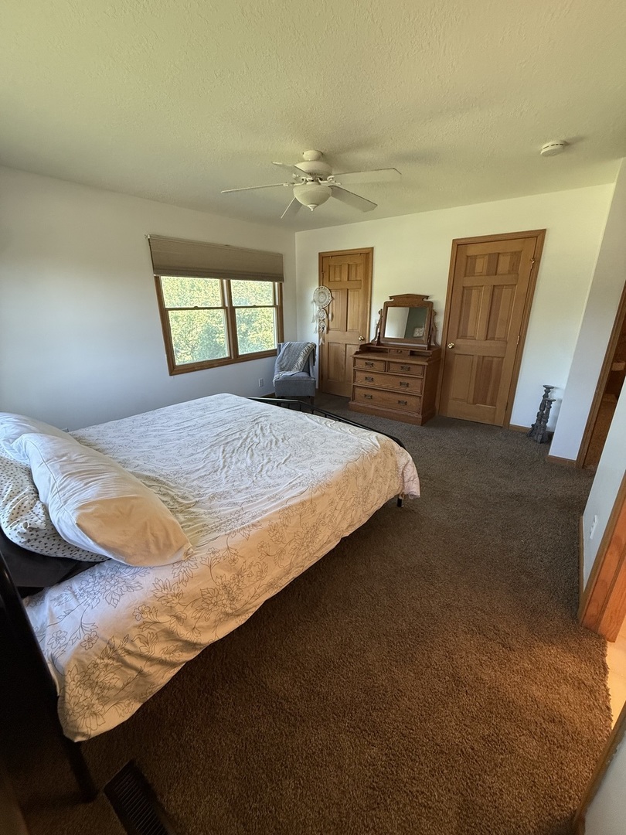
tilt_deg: -18.3
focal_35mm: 14
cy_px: 418
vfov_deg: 102.1
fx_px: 338
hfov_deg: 85.7
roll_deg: +0.2
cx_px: 313
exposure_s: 1/120
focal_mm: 2.22
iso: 320
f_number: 2.2
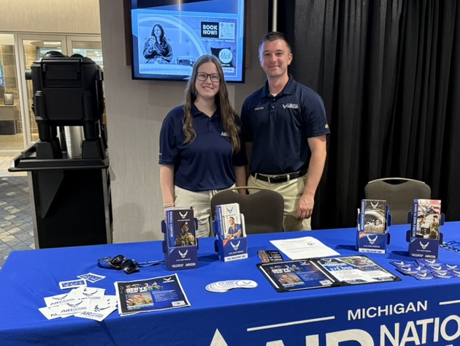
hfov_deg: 47.7
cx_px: 262
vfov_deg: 36.7
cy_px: 207
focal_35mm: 39
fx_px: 518
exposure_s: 1/60
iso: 500
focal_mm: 6.76
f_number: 1.78
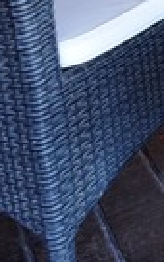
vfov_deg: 16.3
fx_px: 772
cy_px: -208
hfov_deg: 9.1
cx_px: 534
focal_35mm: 108
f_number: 8
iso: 250
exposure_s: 1/60
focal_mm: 18
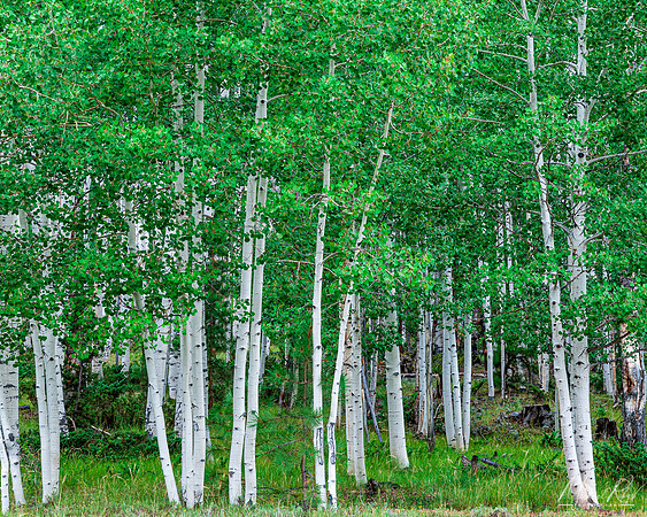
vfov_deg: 19.7
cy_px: 258
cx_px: 390
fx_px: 1492
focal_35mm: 78
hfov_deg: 24.4
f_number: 11
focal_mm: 46
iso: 200
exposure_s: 1/15
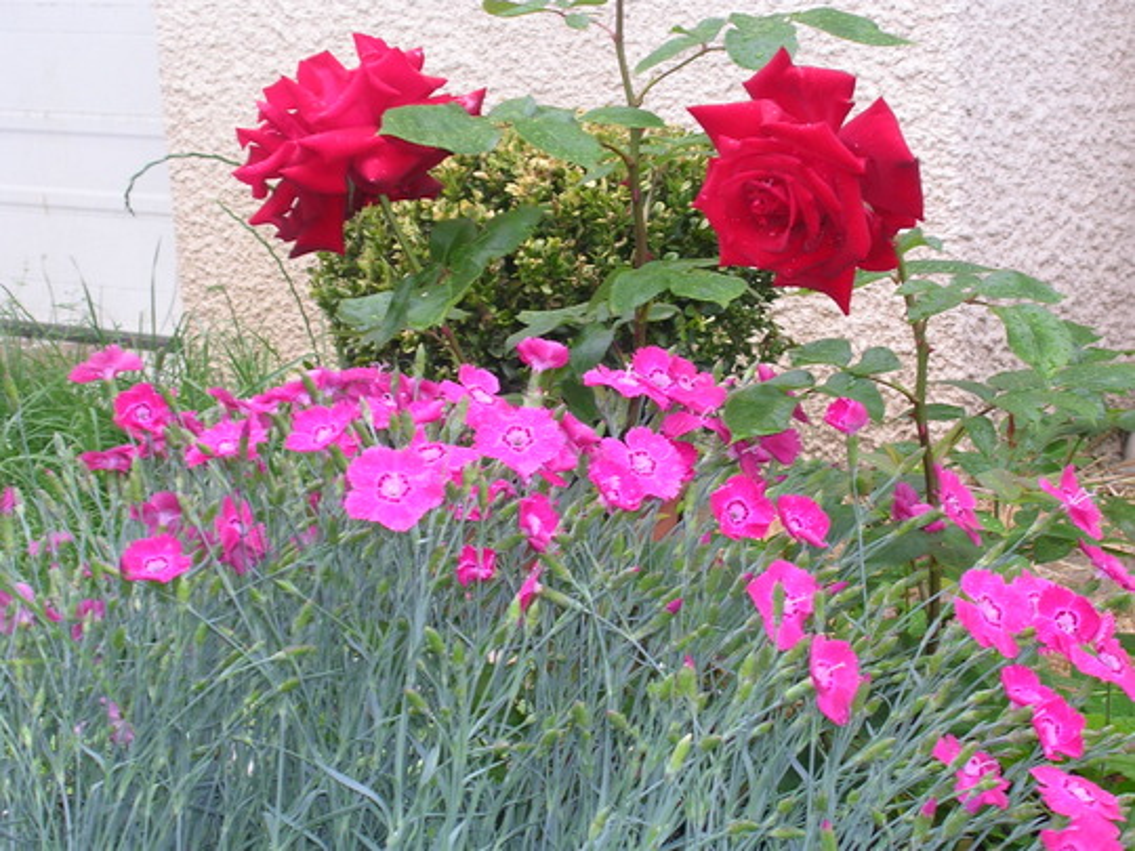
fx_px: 3115
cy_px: 426
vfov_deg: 15.6
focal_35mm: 95
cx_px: 568
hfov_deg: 20.7
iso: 50
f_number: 4.4
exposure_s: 1/30
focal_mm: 14.5
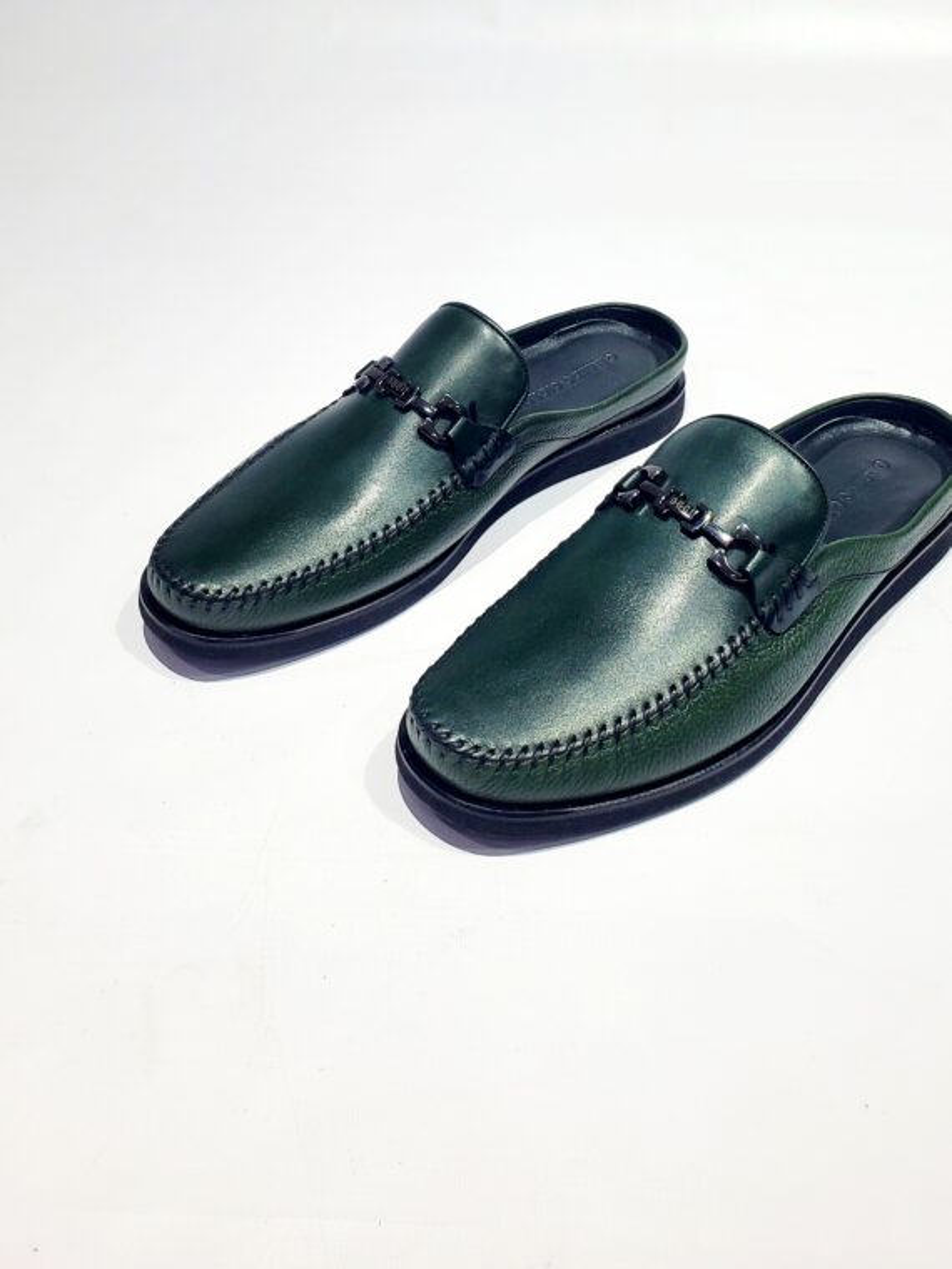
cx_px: 476
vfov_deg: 67.3
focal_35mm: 26
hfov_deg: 53.1
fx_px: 953
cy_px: 634
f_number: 2.4
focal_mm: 4.3
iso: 80
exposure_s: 1/100
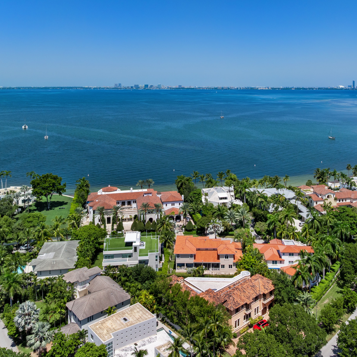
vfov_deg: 55.6
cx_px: 202
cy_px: 179
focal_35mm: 29
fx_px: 338
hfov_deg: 55.5
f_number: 5
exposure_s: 1/50
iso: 100
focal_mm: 12.29
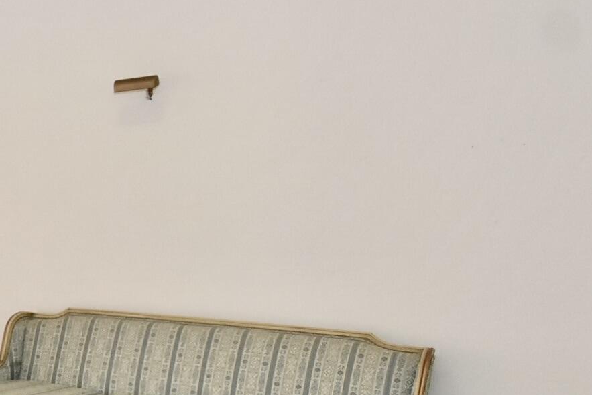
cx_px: -166
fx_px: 1004
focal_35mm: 61
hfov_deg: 27.7
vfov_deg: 21.8
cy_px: 355
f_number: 5.6
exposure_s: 1/60
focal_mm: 12
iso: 1800
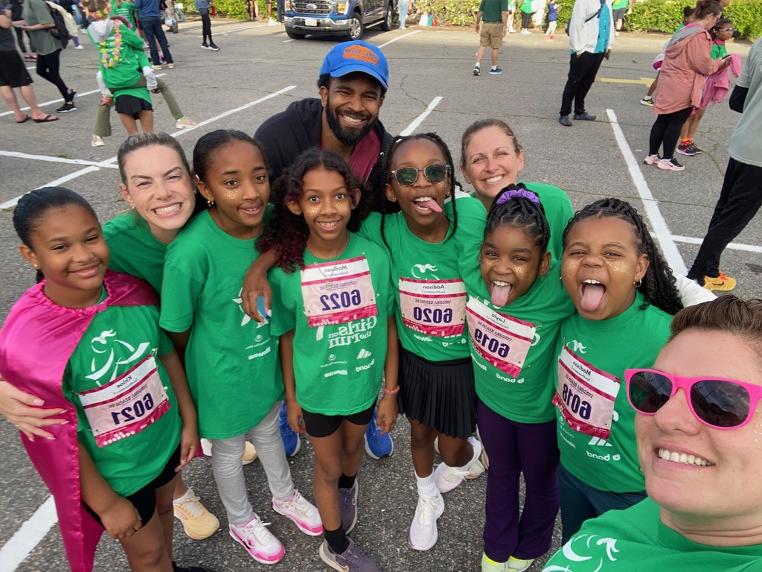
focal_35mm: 23
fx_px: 506
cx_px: 381
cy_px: 286
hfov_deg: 73.9
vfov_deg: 58.9
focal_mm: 2.71
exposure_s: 1/128
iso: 25
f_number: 2.2
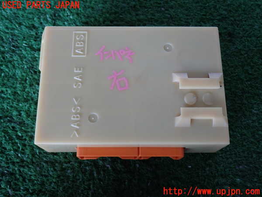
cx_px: 131
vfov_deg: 35.1
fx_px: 310
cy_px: 98
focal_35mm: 41
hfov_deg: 45.8
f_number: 2.8
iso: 200
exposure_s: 1/50
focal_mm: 7.31
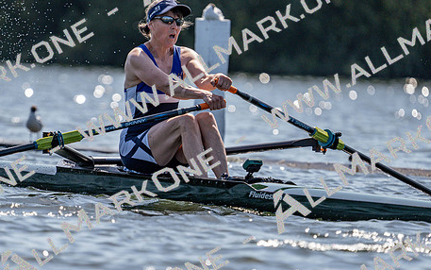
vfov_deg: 2.1
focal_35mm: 632
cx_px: 192
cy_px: 145
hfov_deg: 3.3
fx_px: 7426
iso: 250
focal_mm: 489
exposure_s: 1/2000
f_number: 6.3
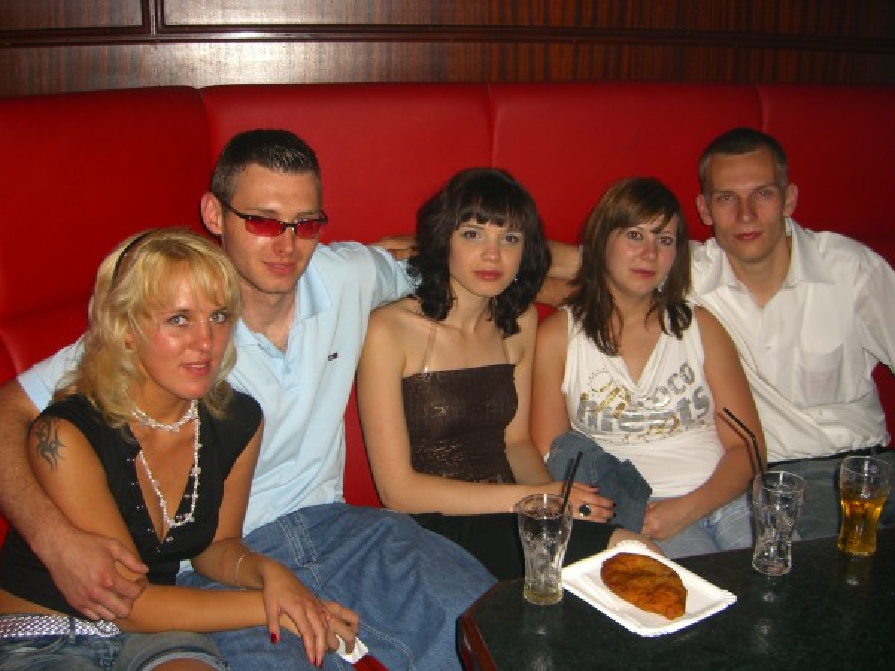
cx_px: 448
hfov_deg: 49.0
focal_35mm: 38
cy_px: 336
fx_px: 982
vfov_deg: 37.7
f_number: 2.8
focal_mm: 7.9
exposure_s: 1/60
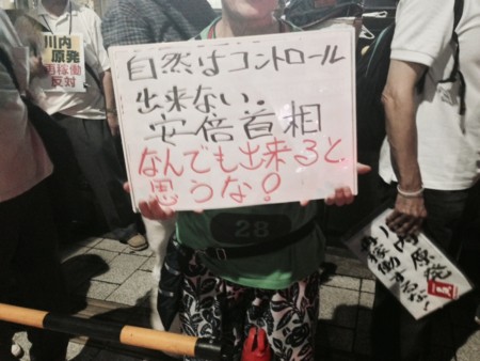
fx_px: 458
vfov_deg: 43.0
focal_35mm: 33
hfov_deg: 55.3
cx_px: 240
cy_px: 180
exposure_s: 1/15
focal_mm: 4.12
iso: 640
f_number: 2.4
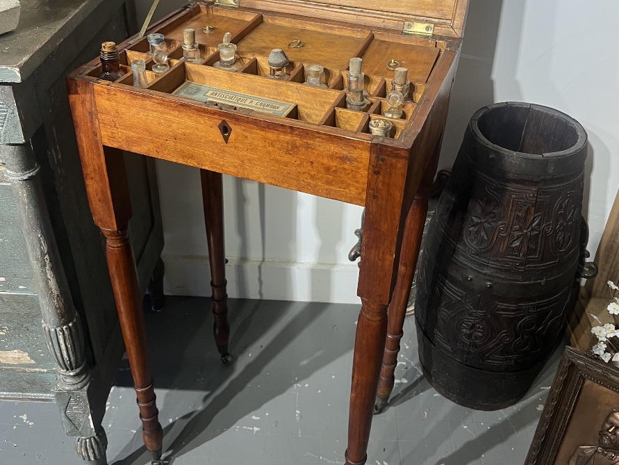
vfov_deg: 40.2
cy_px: 154
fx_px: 626
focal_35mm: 35
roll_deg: -1.4
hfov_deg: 52.6
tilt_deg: -32.0
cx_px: 308
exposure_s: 1/50
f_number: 1.6
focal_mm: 5.1
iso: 80
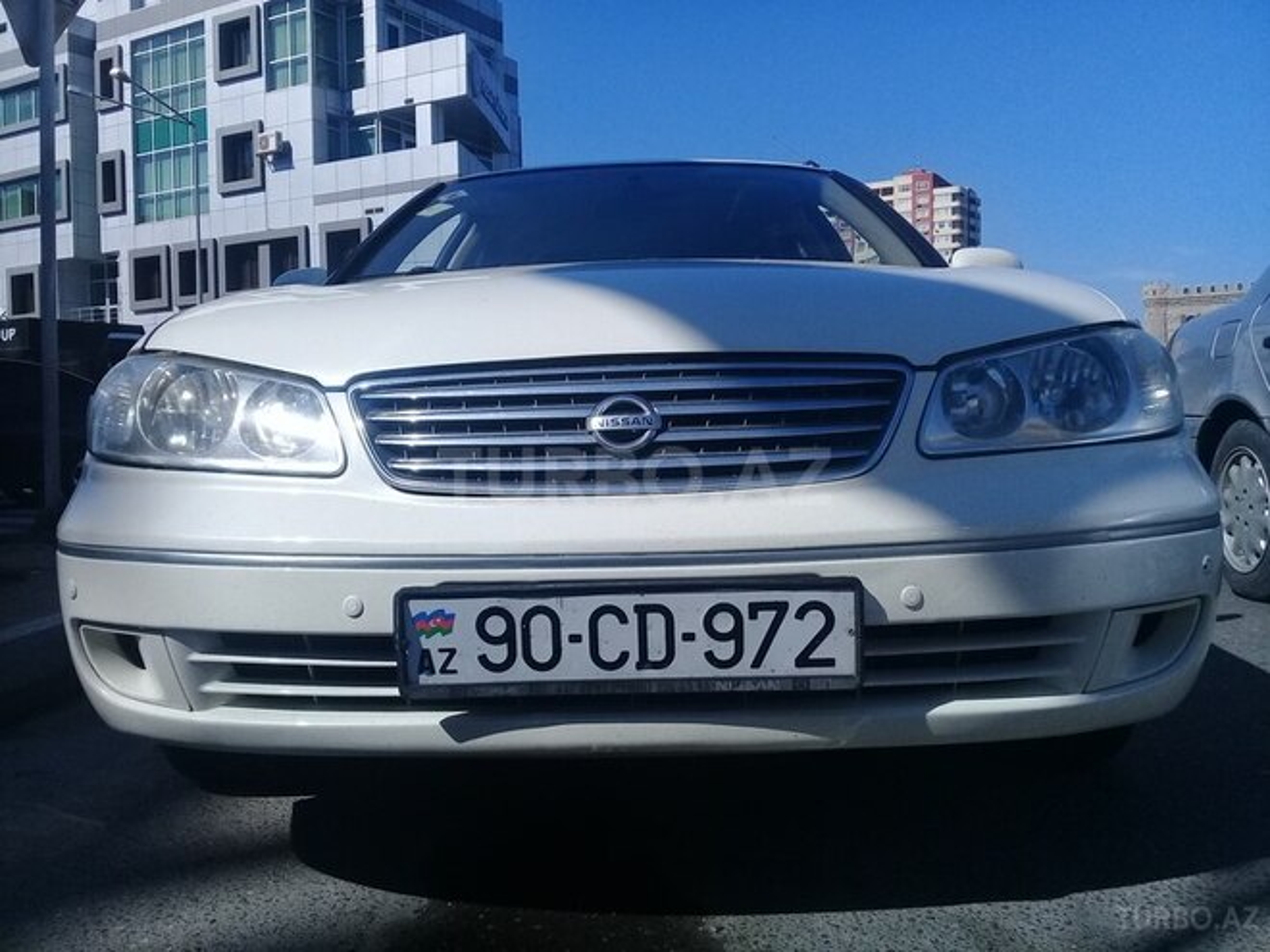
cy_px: 476
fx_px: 1137
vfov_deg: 45.4
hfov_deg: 58.4
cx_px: 635
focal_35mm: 31
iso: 50
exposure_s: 1/2445
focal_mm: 3.3
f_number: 2.2
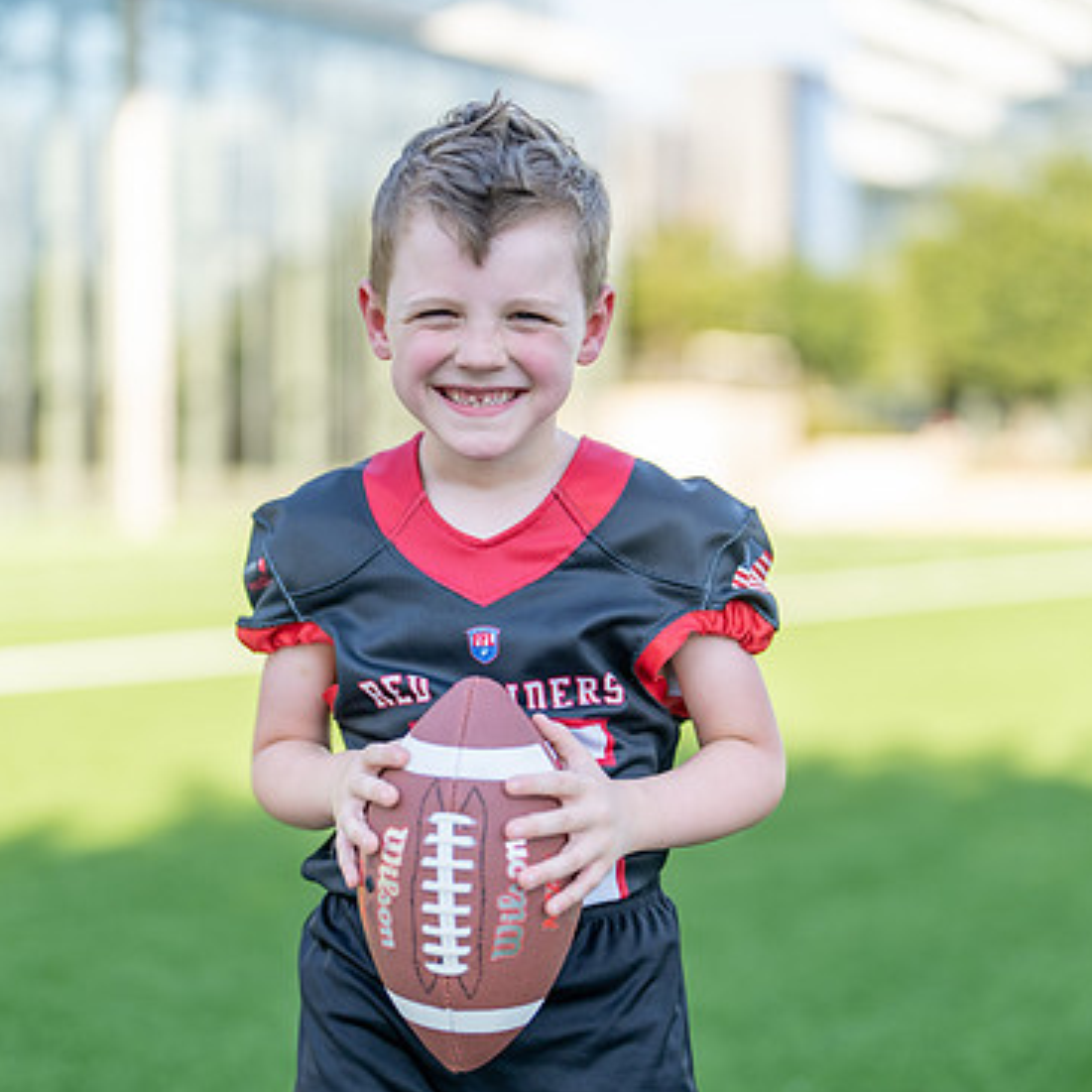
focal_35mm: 72
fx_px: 2570
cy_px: 595
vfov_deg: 24.0
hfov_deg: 24.0
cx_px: 521
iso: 100
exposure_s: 1/2000
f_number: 1.2
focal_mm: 50
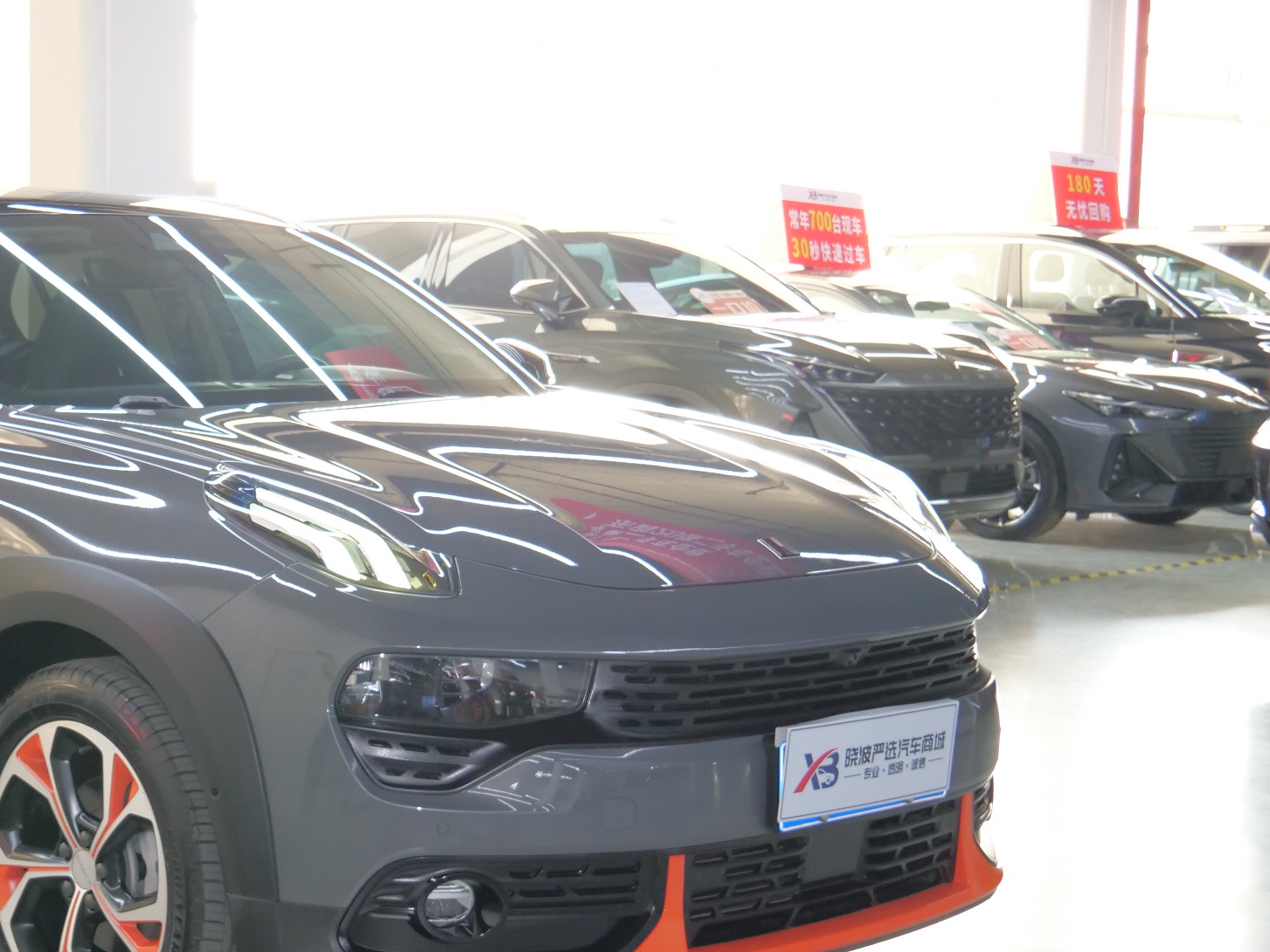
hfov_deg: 28.9
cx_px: 191
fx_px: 2385
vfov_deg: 22.5
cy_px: 600
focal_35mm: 65
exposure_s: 1/20
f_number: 3.9
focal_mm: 18
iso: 800
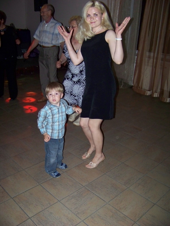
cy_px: 113
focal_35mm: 36
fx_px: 236
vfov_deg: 51.3
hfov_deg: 39.7
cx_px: 85
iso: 200
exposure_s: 1/30
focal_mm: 5.85
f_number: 2.8
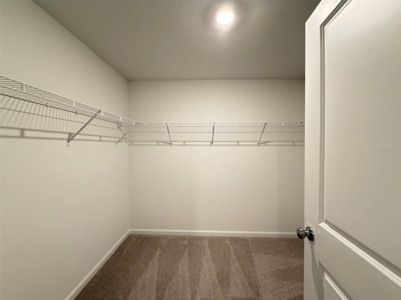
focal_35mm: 14
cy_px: 150
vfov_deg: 85.7
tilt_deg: -1.5
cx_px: 200
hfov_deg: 102.1
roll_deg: +0.5
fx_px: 162
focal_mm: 2.22
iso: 400
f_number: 2.2
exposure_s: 1/60
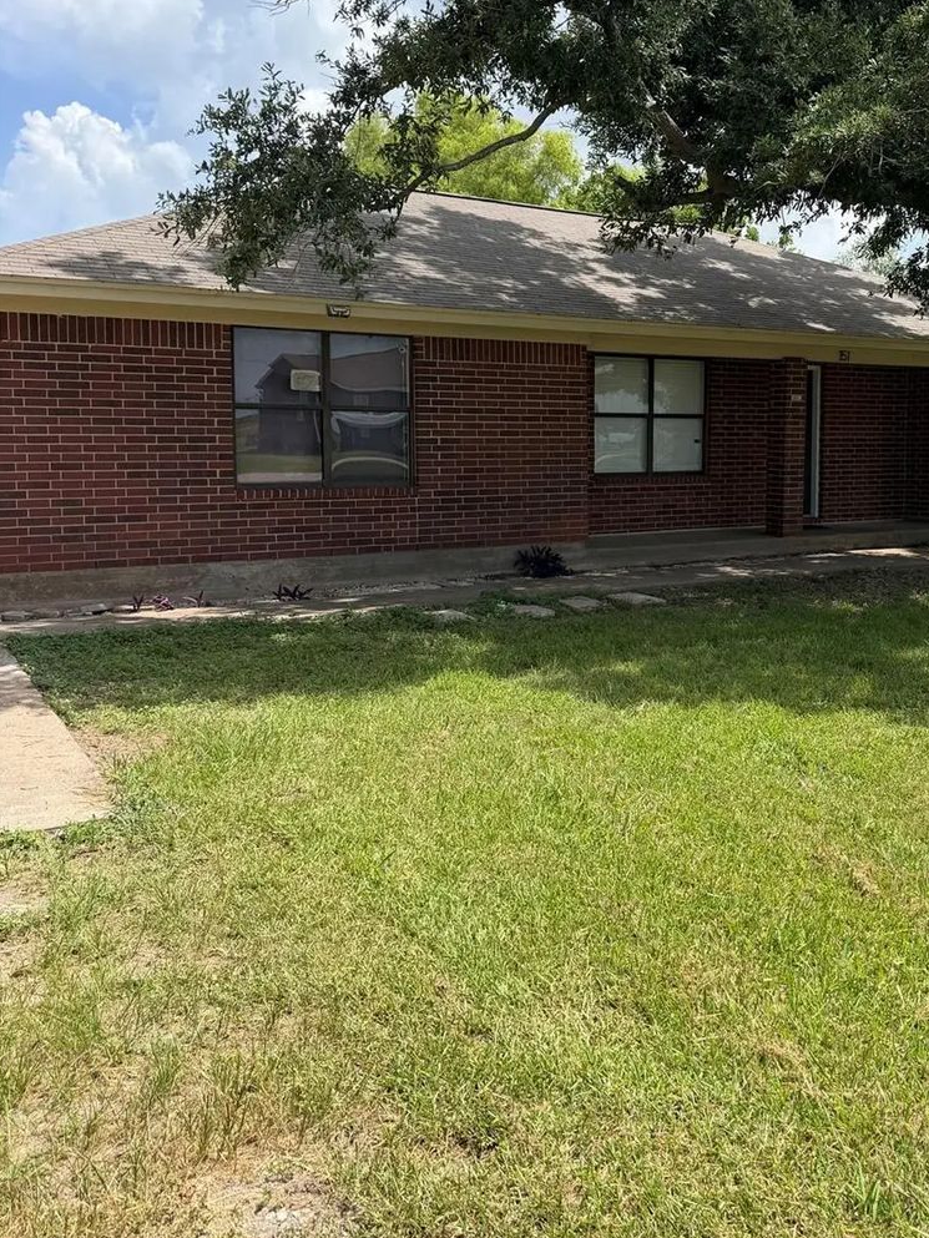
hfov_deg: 42.3
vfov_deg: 55.0
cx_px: 635
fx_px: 1181
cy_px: 512
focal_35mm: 33
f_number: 1.78
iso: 80
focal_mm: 6.76
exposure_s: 1/2907
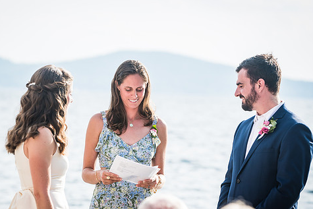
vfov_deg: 6.0
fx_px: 1992
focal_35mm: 229
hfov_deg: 9.0
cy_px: 121
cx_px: 136
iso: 200
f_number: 4
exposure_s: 1/640
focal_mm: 125
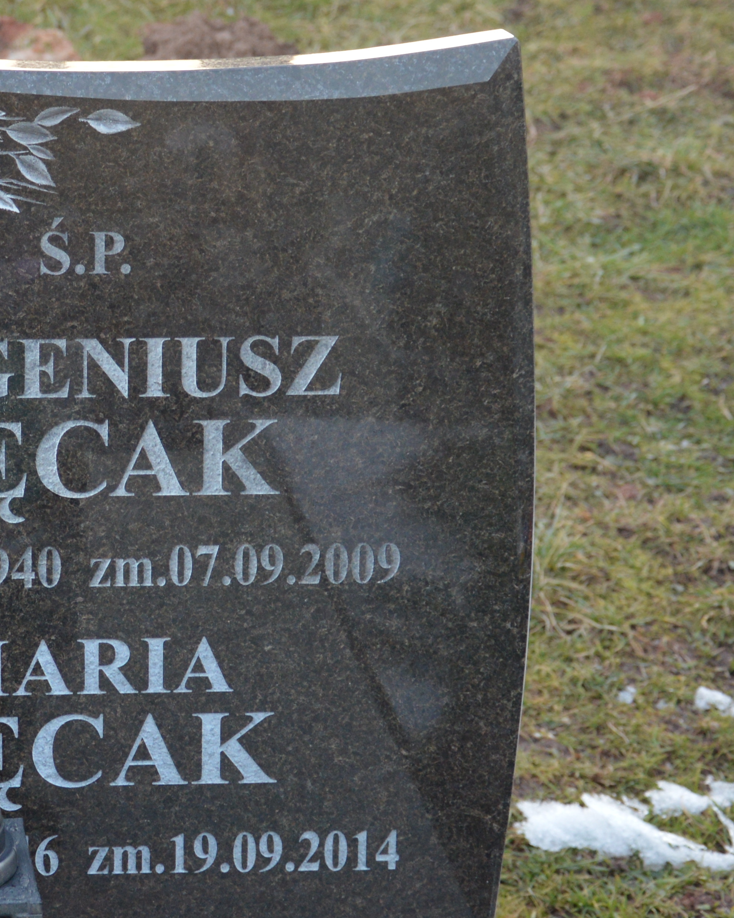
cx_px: -31
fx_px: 3013
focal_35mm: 111
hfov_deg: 13.7
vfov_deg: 17.3
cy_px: 391
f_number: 4.5
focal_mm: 32
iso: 400
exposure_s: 1/80
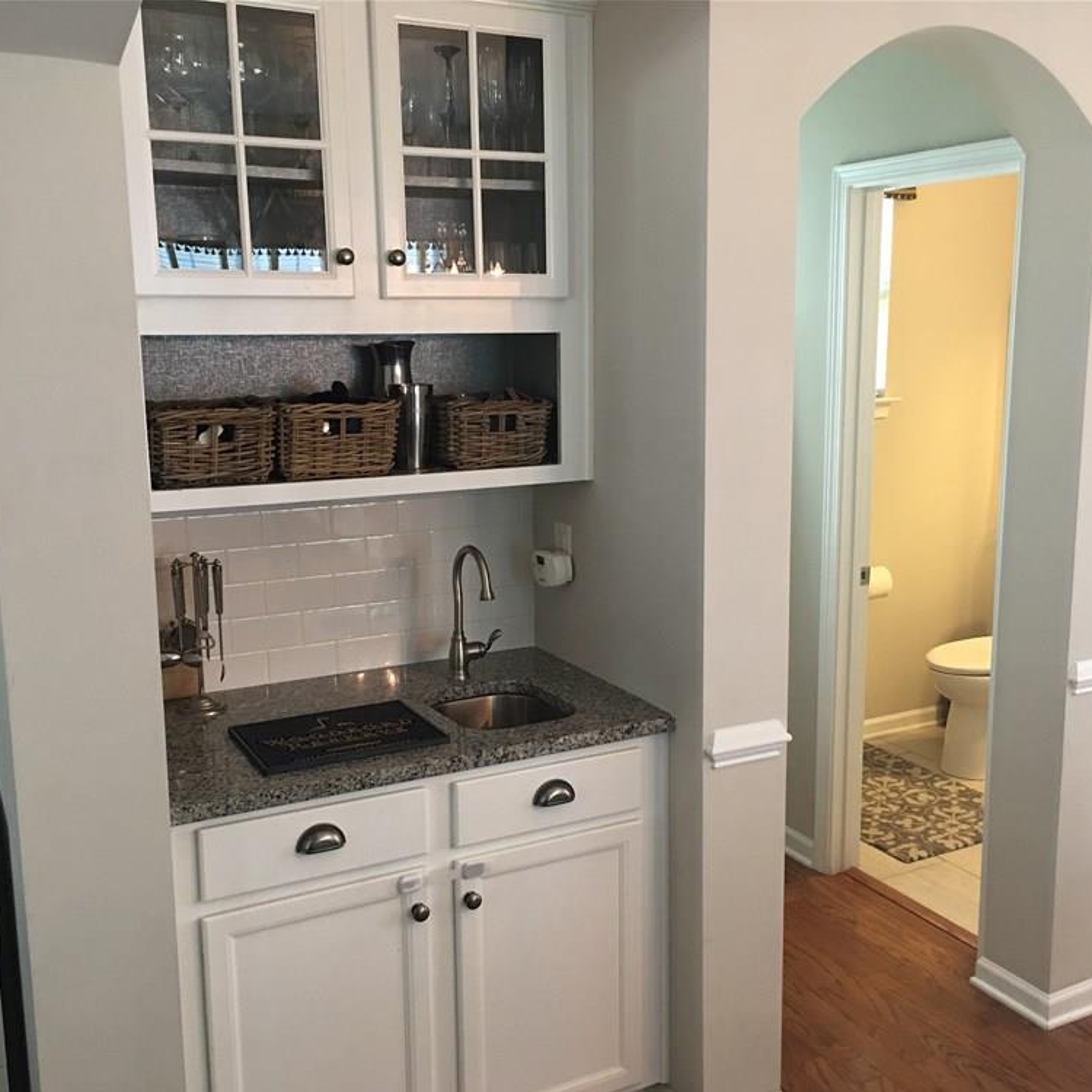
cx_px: 620
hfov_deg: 47.1
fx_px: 1249
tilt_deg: -10.3
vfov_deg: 47.2
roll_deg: +0.1
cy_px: 558
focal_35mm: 35
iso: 64
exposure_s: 1/15
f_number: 2.2
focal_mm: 4.15
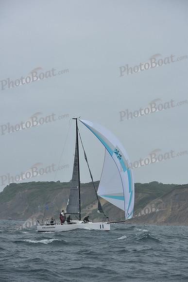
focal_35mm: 105
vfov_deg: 19.5
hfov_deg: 13.0
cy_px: 141
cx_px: 94
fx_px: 822
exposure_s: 1/1000
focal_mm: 105
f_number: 5.6
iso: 320
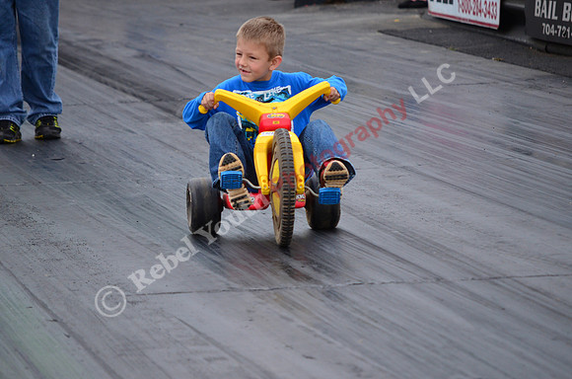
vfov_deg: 4.6
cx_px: 286
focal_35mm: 300
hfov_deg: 6.9
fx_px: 4756
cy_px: 190
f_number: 5.6
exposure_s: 1/1600
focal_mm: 200
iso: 1000
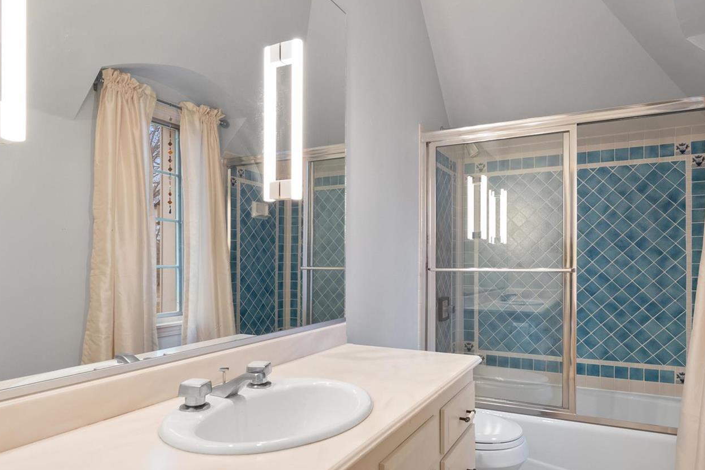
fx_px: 450
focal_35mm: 23
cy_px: 277
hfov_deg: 76.1
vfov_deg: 54.8
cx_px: 371
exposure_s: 1/1.25
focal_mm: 9
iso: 500
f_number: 8
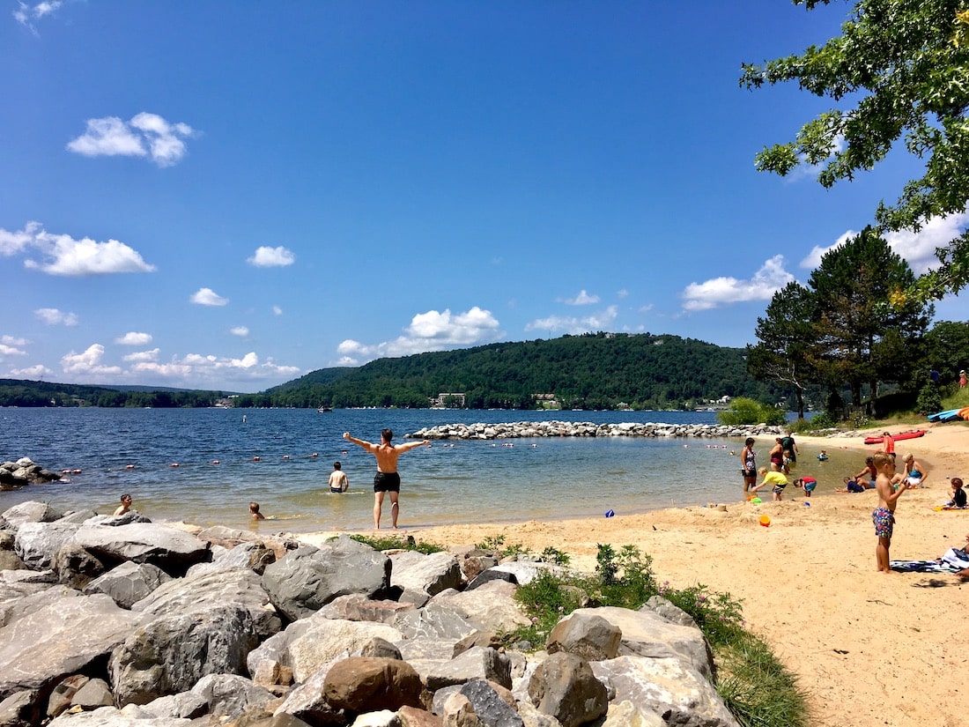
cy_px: 364
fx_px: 812
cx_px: 484
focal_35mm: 29
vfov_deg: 48.2
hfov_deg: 61.7
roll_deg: -0.8
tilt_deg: +3.7
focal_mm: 4.15
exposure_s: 1/2262
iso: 25
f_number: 2.2
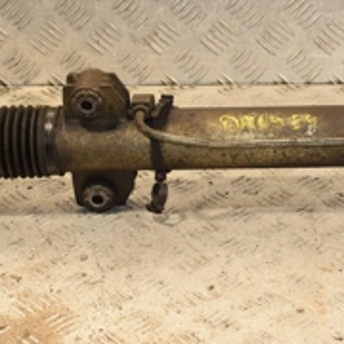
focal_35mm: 145
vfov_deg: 12.0
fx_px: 1630
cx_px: 415
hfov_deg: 11.8
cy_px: 97
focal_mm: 32
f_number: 6.3
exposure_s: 1/200
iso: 800
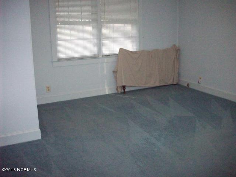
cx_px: 118
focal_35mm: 37
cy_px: 88
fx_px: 252
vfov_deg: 38.7
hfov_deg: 50.1
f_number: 2.8
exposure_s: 1/128
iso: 800
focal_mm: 6.2
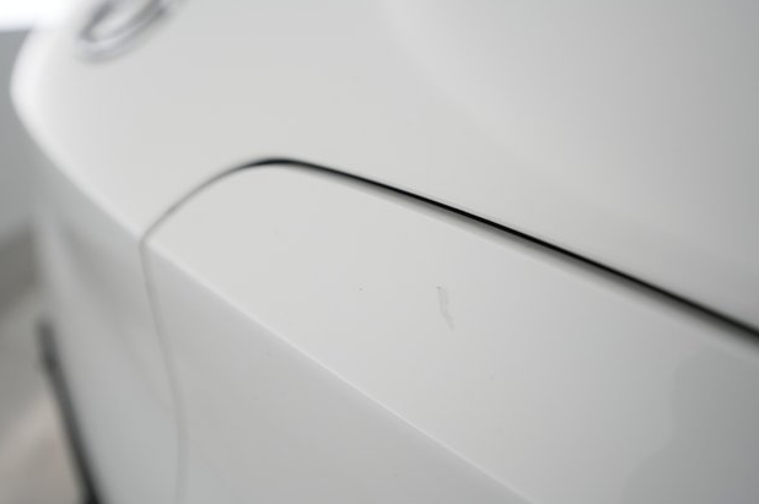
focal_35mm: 29
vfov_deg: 44.9
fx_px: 611
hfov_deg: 63.7
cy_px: 249
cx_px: 367
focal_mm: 28
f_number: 5
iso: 1600
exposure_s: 1/100
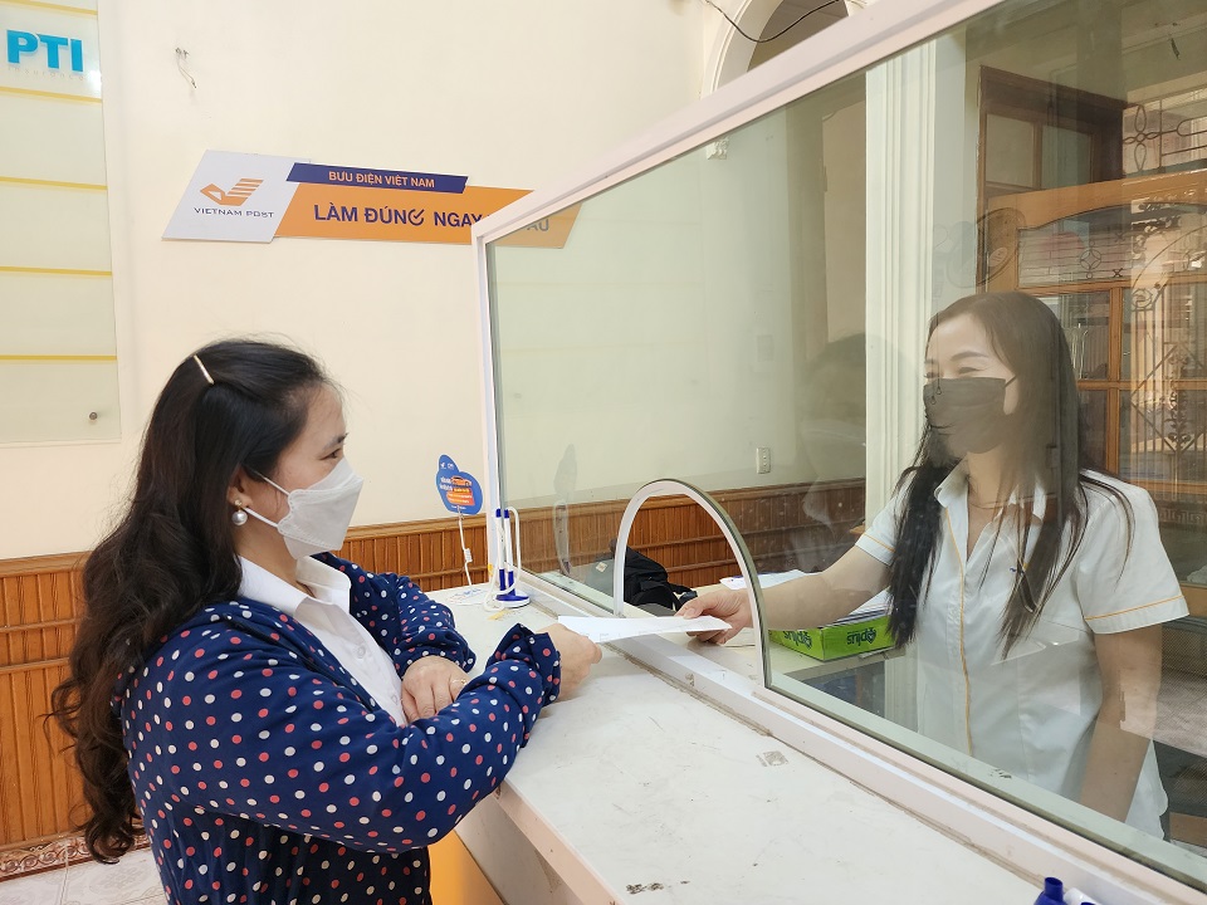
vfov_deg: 58.9
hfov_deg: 73.9
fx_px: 802
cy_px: 452
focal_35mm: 23
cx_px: 604
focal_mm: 6.4
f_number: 1.8
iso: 400
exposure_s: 1/120
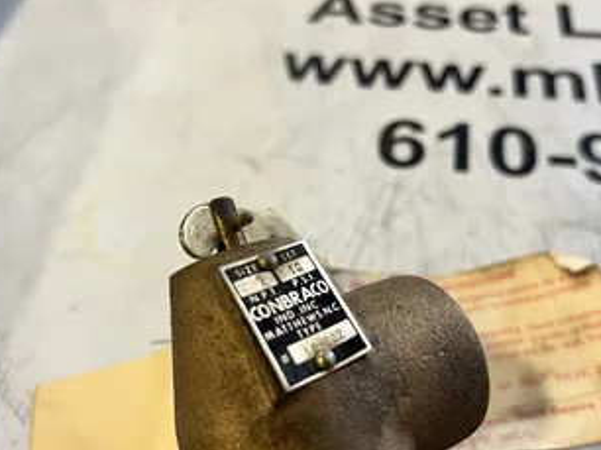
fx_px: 590
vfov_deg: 41.7
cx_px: 334
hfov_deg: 53.9
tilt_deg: -53.8
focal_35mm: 34
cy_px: 244
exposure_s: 1/71
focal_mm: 5.7
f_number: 1.5
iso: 125
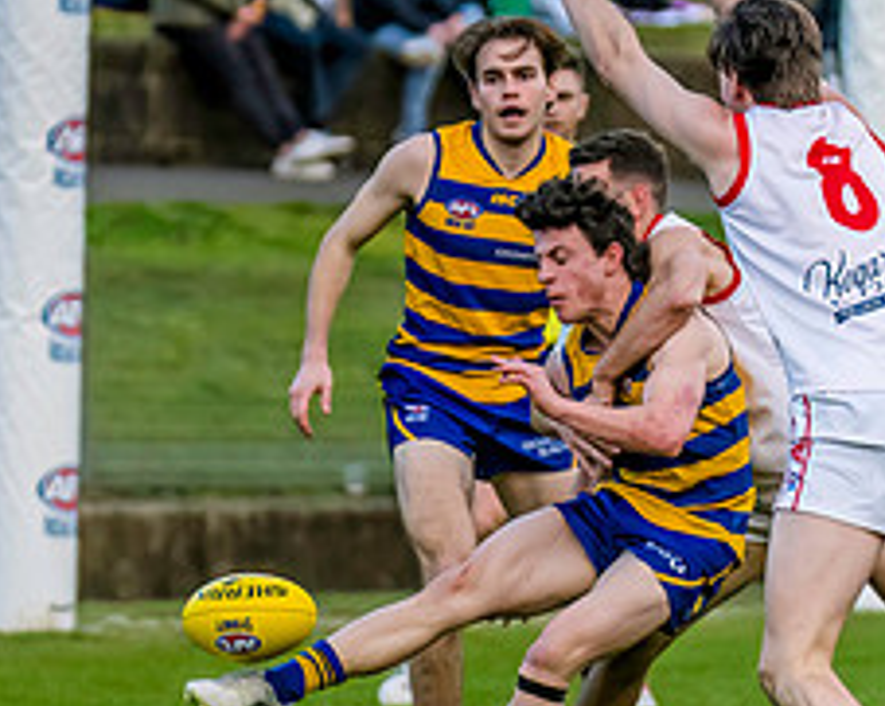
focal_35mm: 641
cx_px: 958
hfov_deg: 3.0
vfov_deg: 2.4
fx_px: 16768
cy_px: 456
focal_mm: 210
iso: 1600
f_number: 4
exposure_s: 1/1600
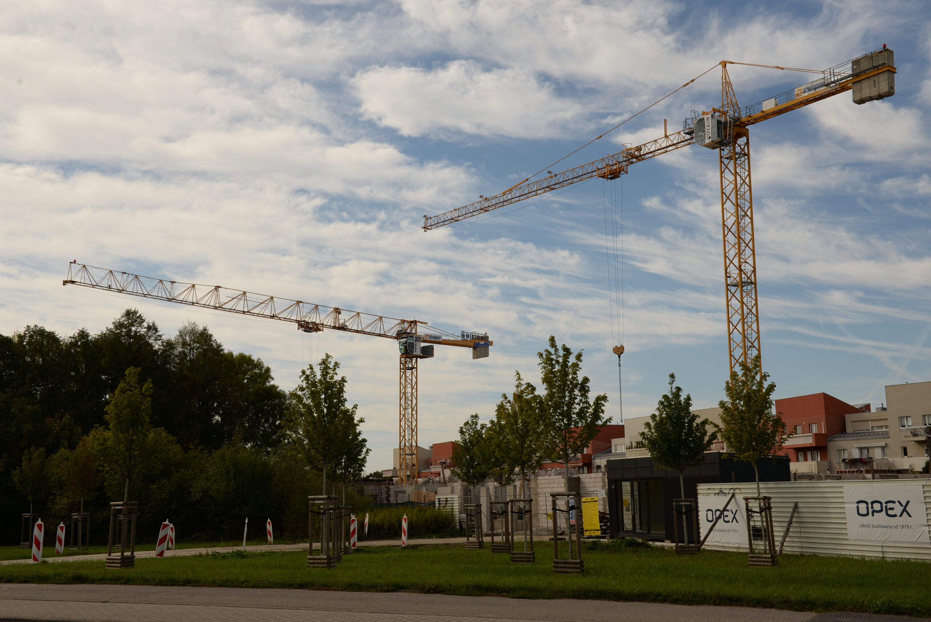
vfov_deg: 35.1
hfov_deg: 50.7
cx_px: 466
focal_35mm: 38
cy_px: 311
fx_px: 983
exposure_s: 1/250
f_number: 10
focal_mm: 38
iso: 100
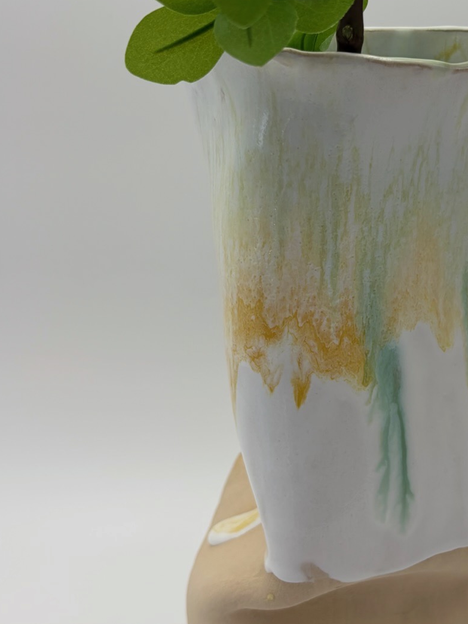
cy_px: 288
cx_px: 346
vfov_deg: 37.5
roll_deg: -0.6
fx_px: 919
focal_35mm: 51
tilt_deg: -18.5
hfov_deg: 28.2
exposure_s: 1/195
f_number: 1.6
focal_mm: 5.96
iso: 40
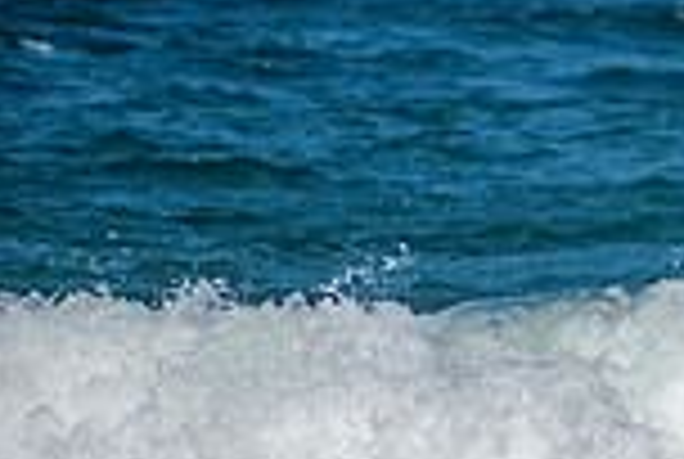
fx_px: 36228
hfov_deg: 1.1
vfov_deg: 0.7
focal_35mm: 1903
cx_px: 1287
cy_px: 502
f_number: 5.6
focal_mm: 500
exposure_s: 1/4000
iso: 720
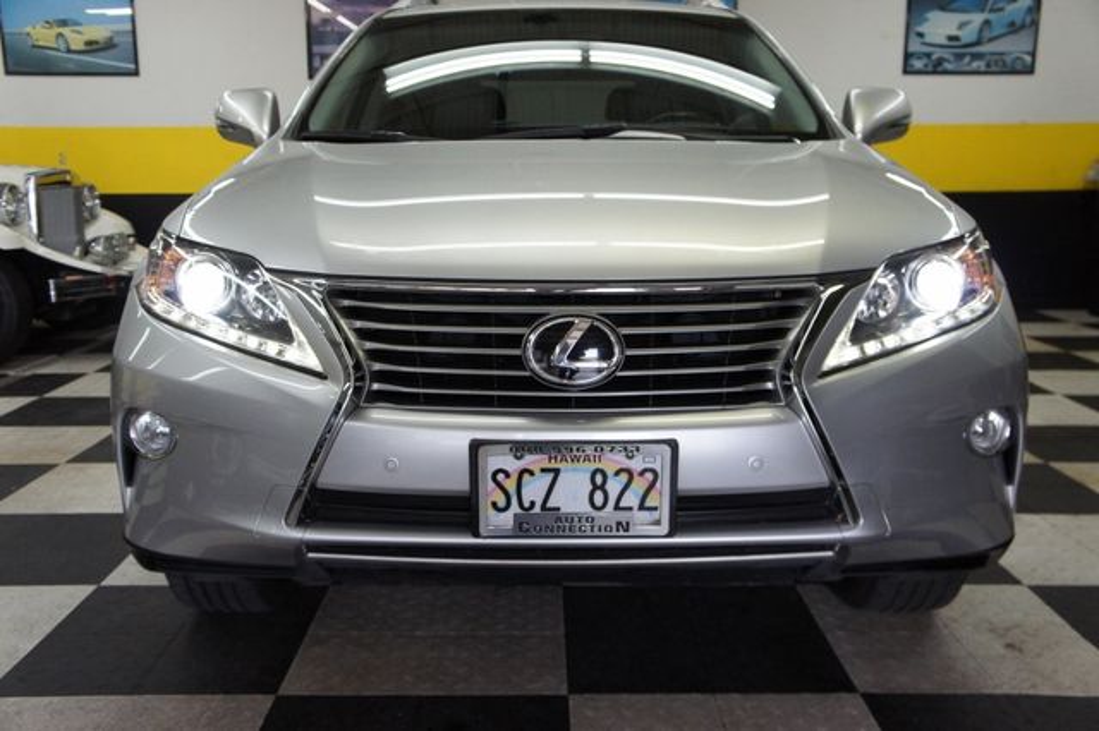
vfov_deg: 36.8
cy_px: 366
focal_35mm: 36
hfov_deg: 53.2
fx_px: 1098
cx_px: 550
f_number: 4.5
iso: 1000
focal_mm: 24
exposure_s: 1/250
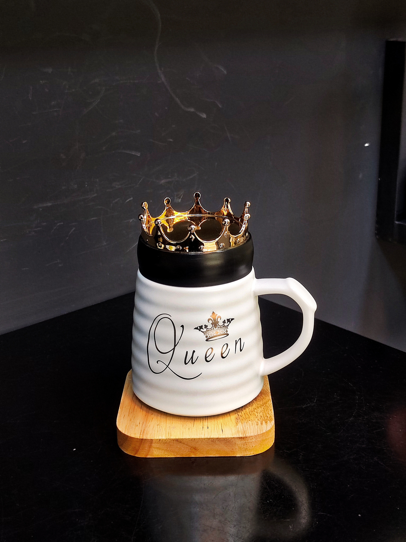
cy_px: 271
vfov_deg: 40.4
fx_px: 735
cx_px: 203
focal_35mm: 47
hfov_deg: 30.9
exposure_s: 1/100
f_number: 1.88
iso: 157
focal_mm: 5.59
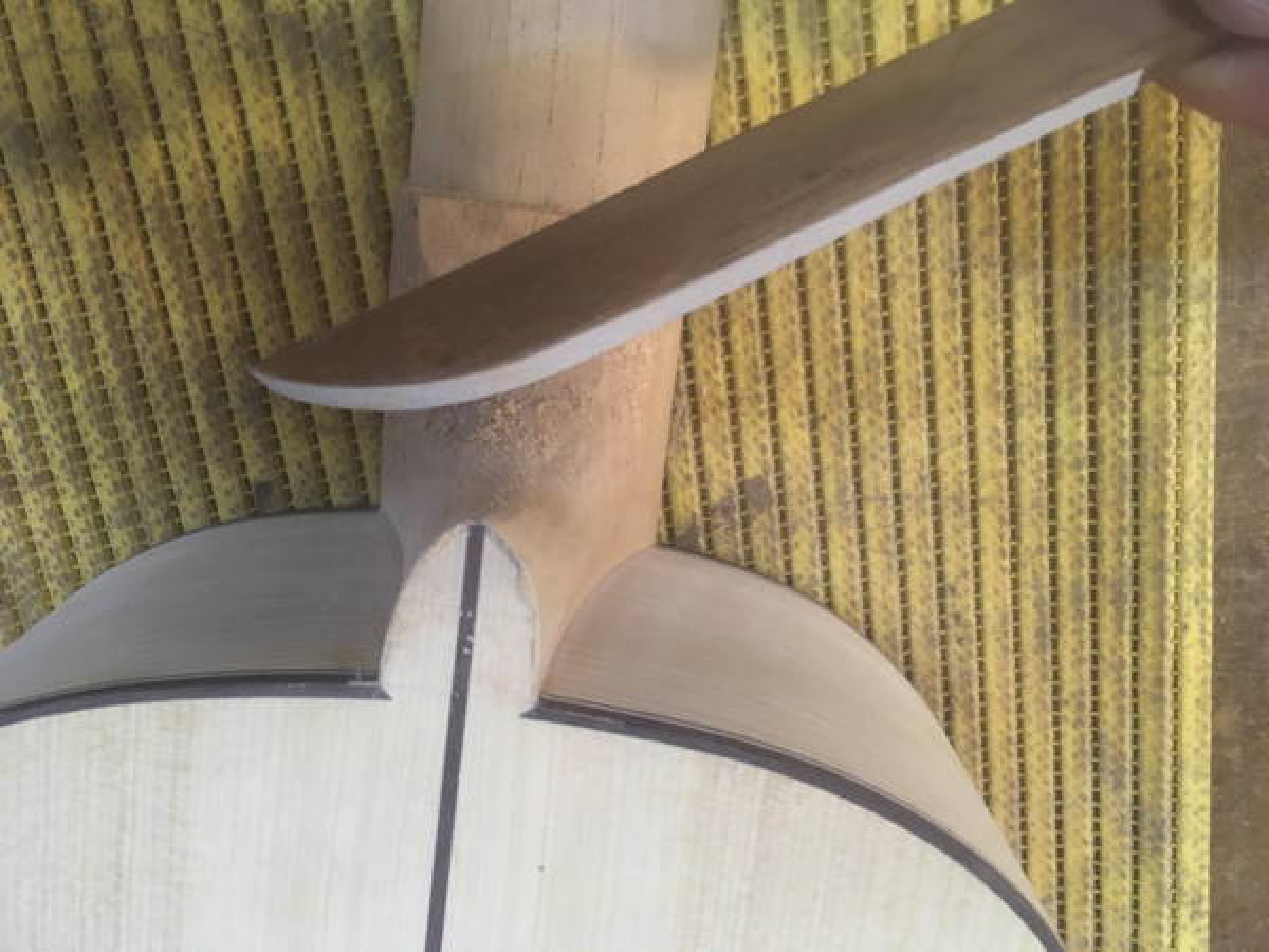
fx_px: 1063
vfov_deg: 48.2
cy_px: 476
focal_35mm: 29
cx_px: 634
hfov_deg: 61.7
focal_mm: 4.15
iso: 100
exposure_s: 1/33
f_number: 2.2
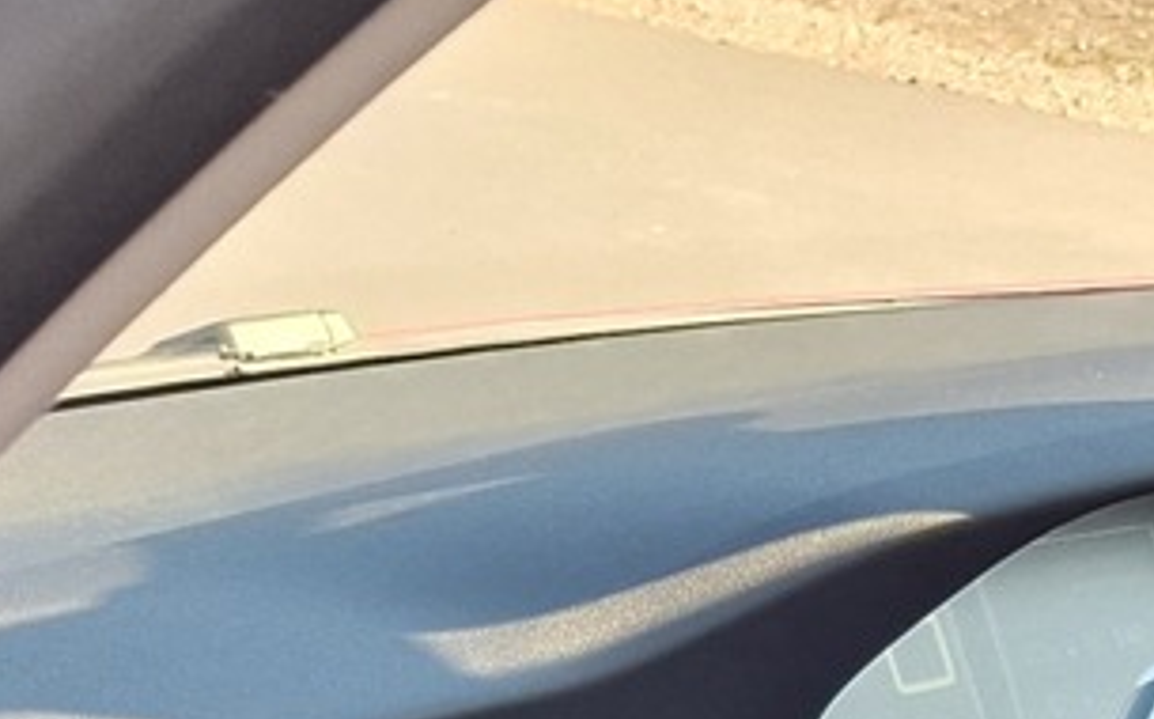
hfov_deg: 14.1
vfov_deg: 8.4
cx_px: 2217
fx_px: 4022
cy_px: 2233
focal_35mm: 128
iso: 50
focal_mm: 5.54
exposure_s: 1/100
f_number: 1.8
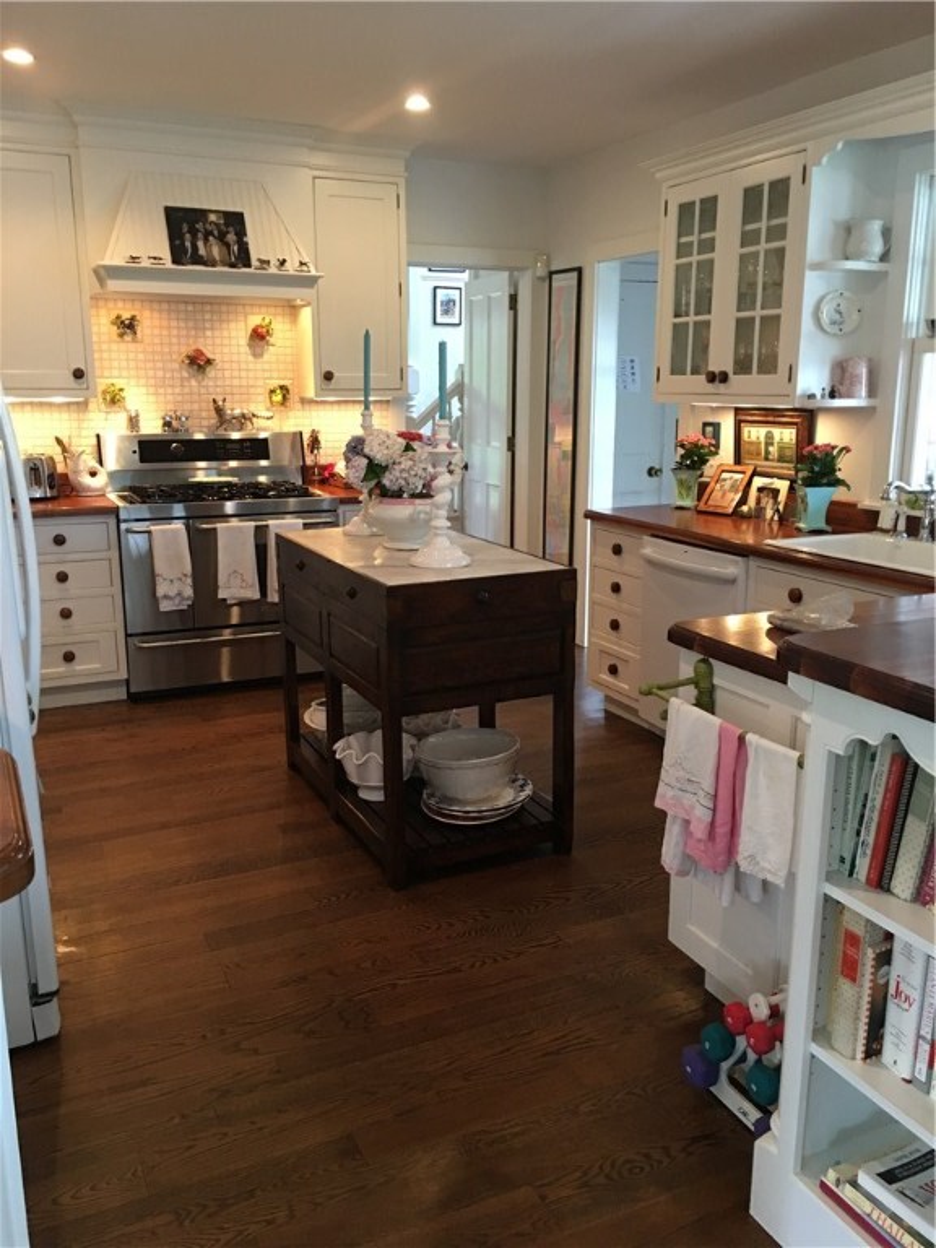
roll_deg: -0.4
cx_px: 468
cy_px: 624
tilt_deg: -9.9
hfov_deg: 48.2
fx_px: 1046
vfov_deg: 61.7
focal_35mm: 29
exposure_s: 1/15
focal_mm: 4.15
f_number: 2.2
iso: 100
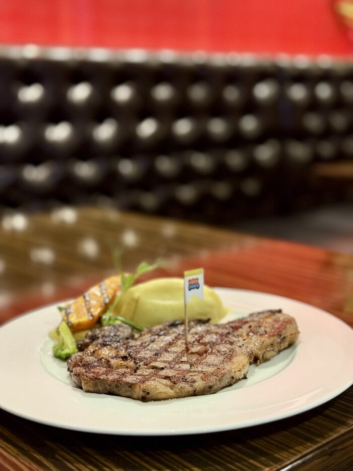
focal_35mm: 48
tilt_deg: -11.7
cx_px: 176
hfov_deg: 30.3
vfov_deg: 39.7
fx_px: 652
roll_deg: +1.0
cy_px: 236
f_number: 1.78
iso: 500
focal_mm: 6.76
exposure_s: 1/40
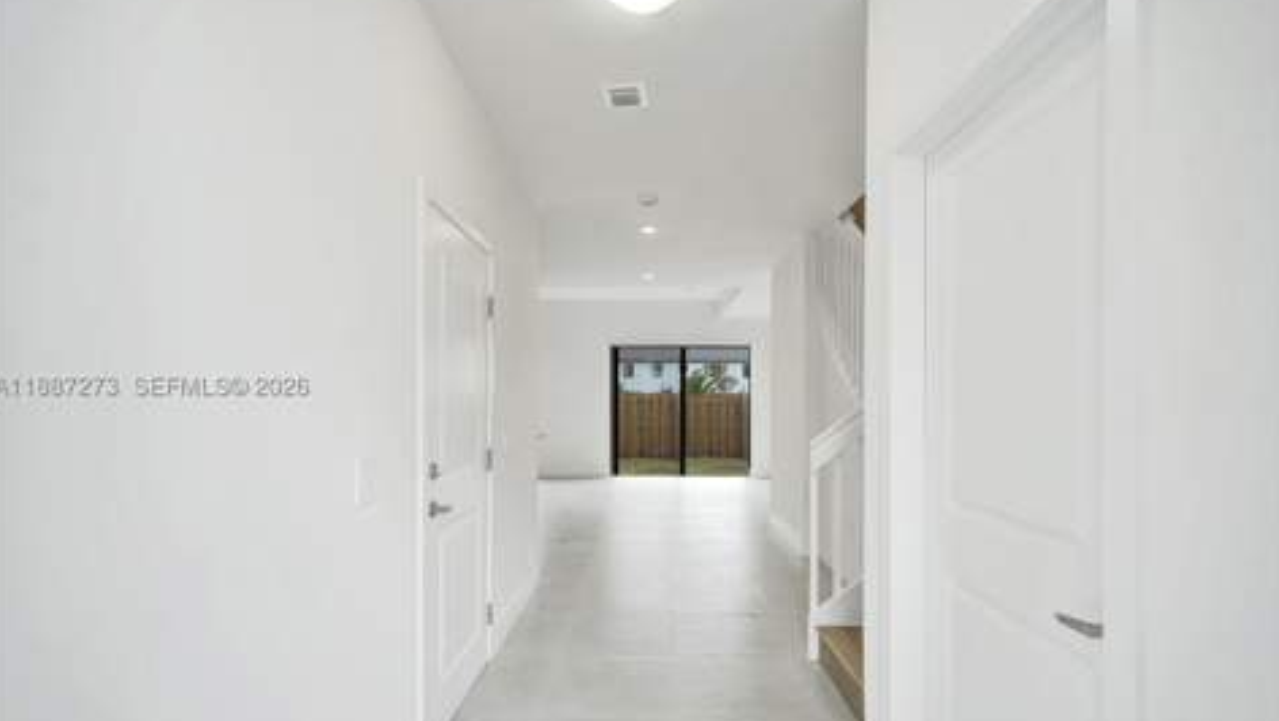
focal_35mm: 17
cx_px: 637
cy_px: 390
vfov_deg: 63.9
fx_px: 577
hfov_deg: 95.9
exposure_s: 1/160
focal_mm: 16
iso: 320
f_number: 4
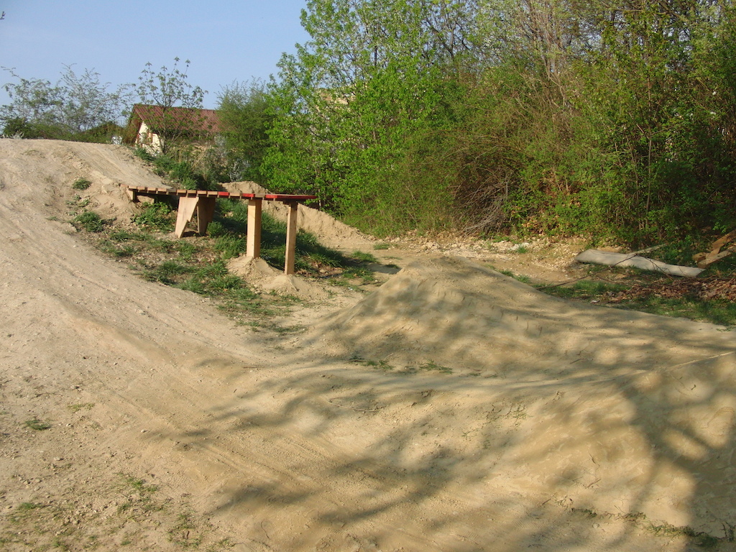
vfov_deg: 33.6
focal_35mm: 43
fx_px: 914
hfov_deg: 43.9
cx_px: 368
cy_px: 276
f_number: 3.7
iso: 100
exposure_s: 1/800
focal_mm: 7.54
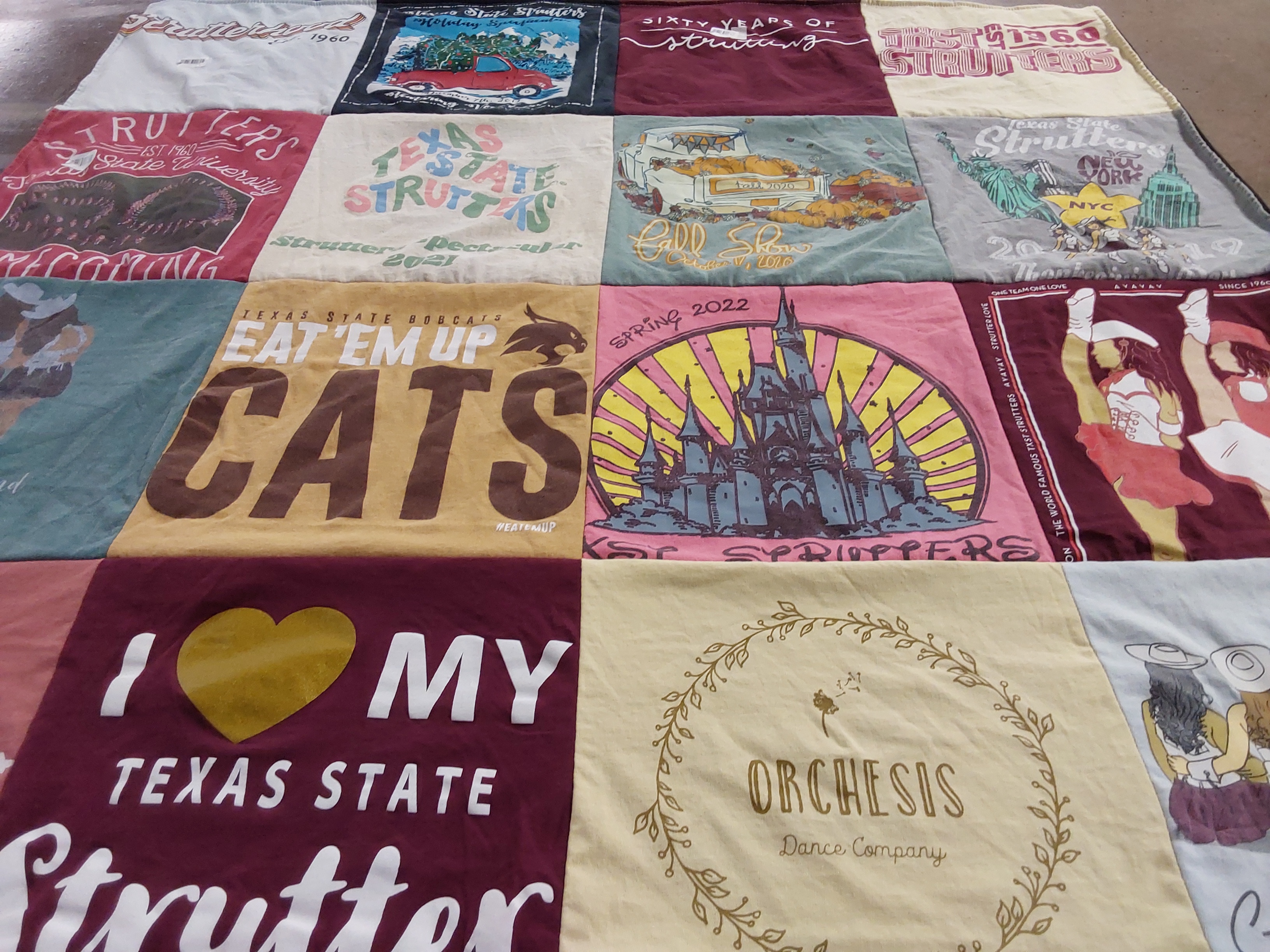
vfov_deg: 49.7
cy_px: 476
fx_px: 1027
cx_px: 635
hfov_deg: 63.4
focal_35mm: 28
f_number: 1.9
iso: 100
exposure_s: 1/60
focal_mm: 2.91
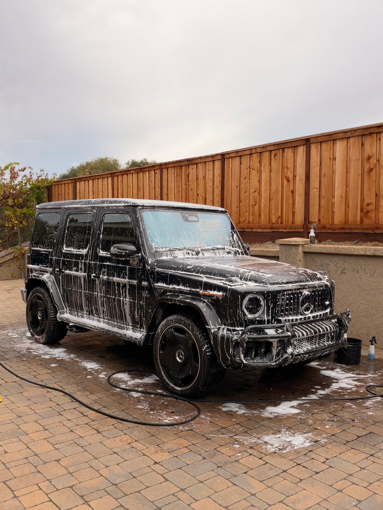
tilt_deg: -2.5
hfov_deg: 44.2
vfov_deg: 56.8
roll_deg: -0.3
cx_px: 192
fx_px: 472
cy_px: 255
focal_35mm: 32
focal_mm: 6.93
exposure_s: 1/3704
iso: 100
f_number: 1.48
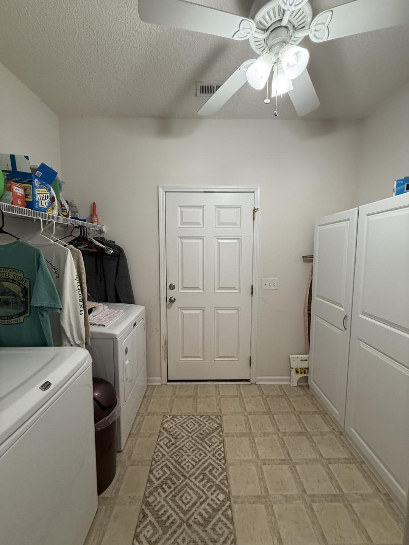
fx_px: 221
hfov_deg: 85.7
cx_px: 204
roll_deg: -0.7
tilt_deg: -4.7
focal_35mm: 14
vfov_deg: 102.1
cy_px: 272
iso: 200
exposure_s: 1/60
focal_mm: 2.22
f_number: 2.2
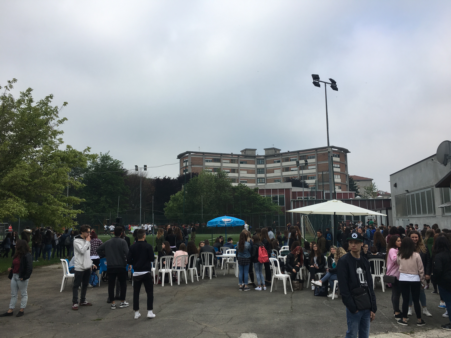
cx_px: 226
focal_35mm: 29
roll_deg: -1.4
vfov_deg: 48.2
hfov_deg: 61.7
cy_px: 169
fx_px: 378
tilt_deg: +7.6
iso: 25
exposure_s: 1/1054
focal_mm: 4.15
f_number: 2.2
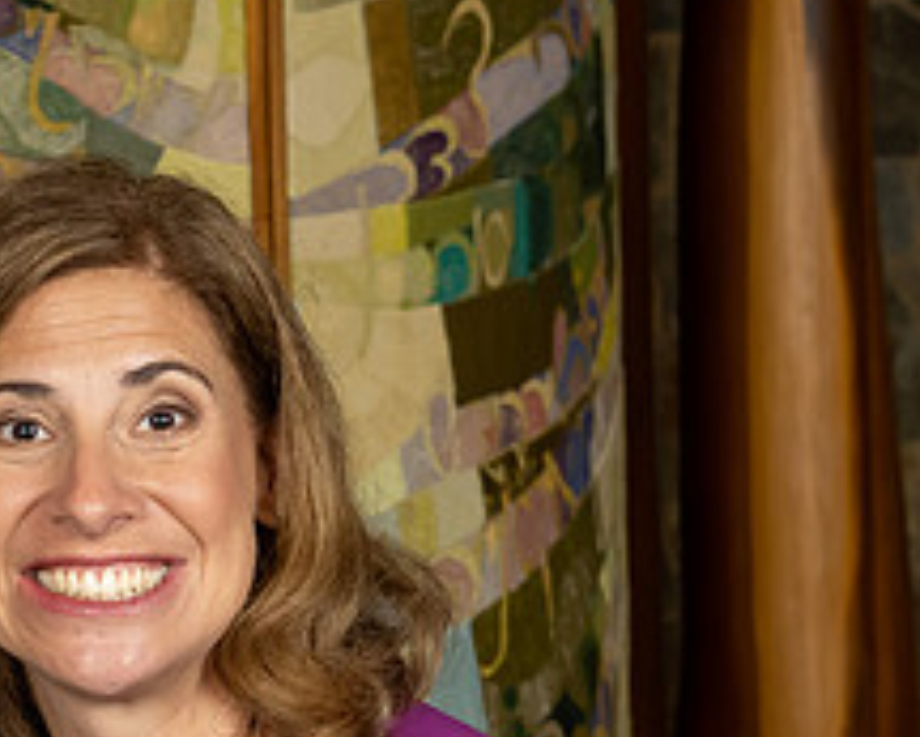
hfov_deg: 9.2
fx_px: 5639
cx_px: -179
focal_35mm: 207
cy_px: 883
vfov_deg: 7.4
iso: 640
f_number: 7.1
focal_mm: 45
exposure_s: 1/200
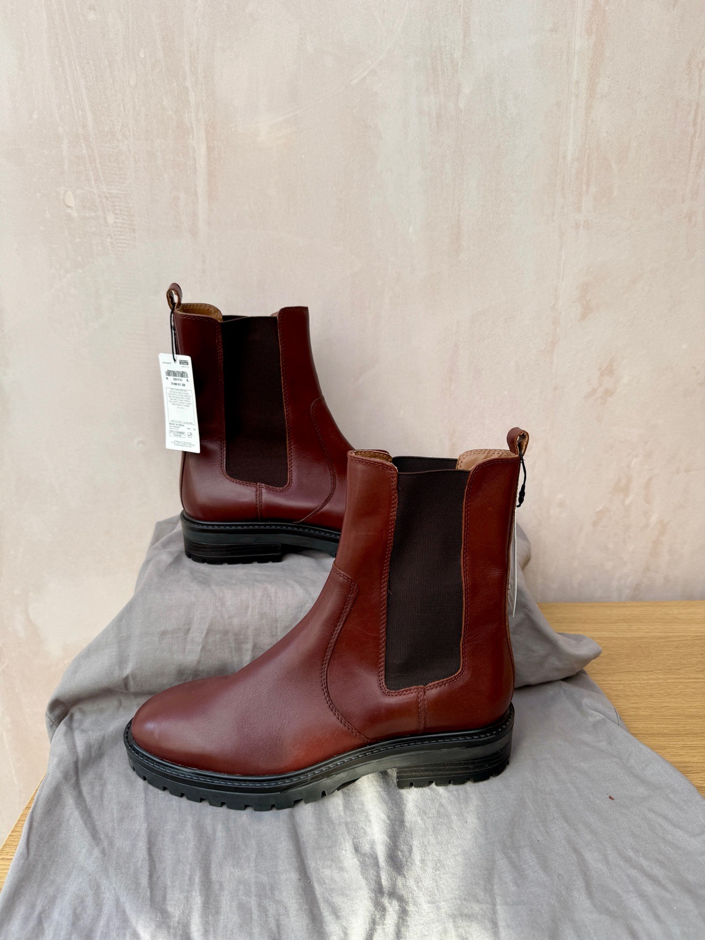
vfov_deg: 71.6
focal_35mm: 24
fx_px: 652
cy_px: 470
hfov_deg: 56.8
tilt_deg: -17.1
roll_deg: +0.8
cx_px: 352
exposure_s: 1/132
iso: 50
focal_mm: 6.76
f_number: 1.78
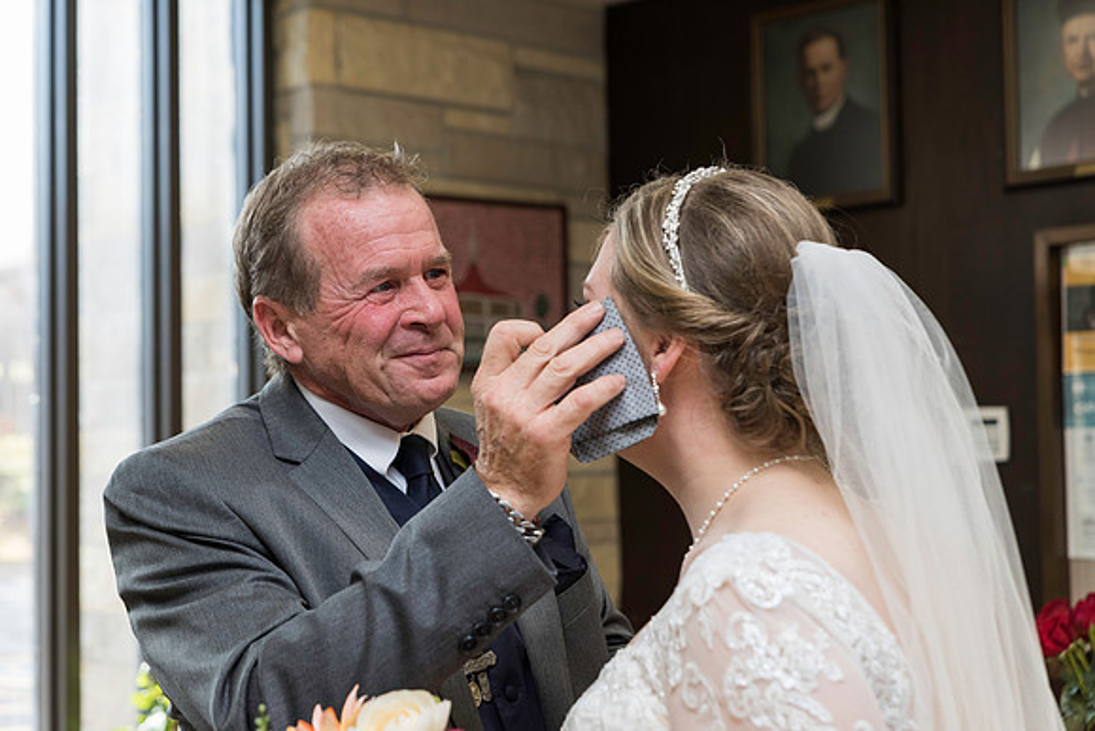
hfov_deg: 31.0
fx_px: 1977
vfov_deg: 20.9
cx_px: 548
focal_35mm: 65
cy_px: 366
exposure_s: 1/200
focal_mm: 65
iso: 640
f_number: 4.5
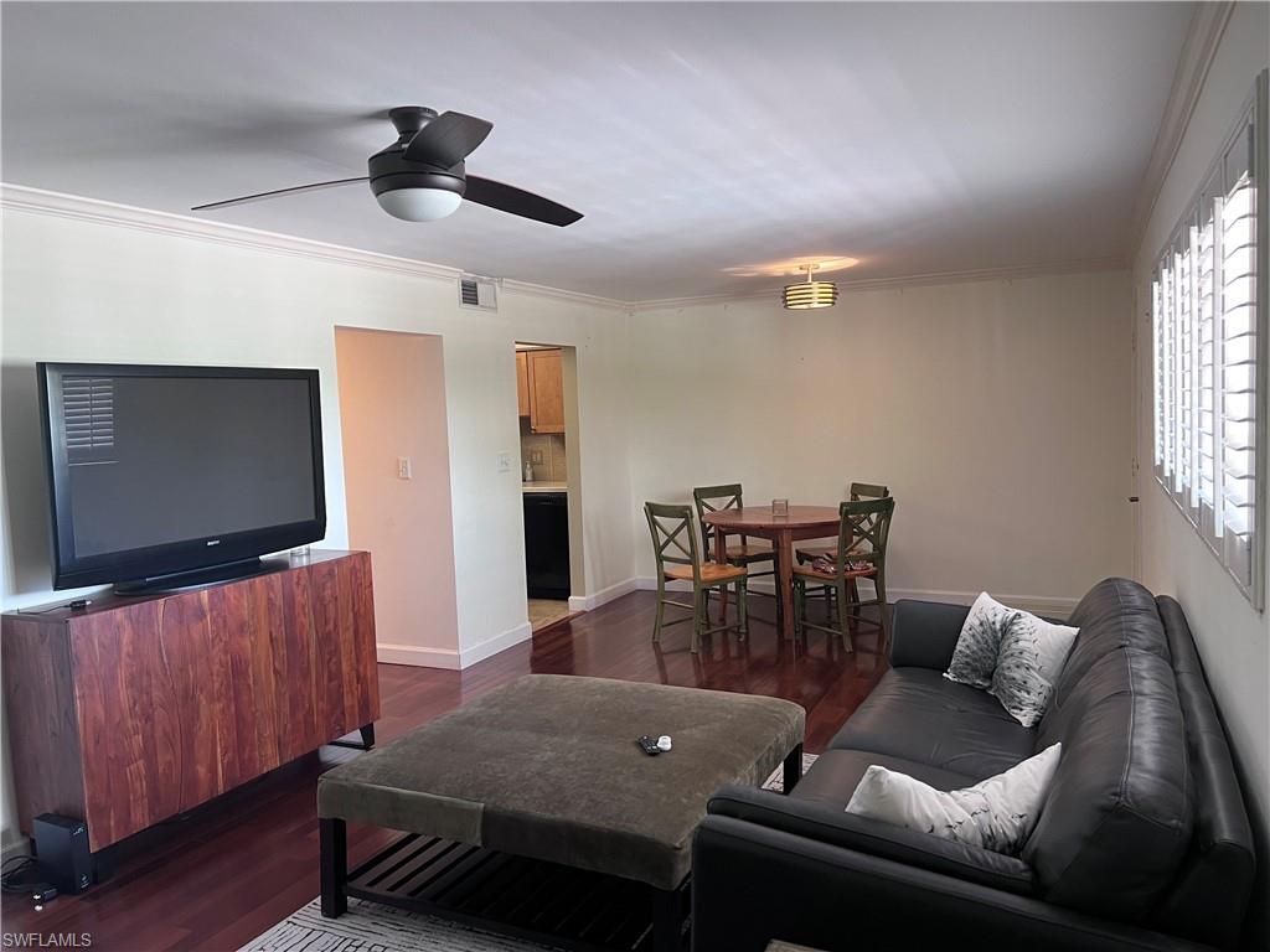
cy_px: 476
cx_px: 635
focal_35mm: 26
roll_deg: +2.2
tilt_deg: -4.6
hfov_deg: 67.3
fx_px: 954
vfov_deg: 53.1
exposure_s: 1/60
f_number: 1.5
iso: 100
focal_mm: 5.7
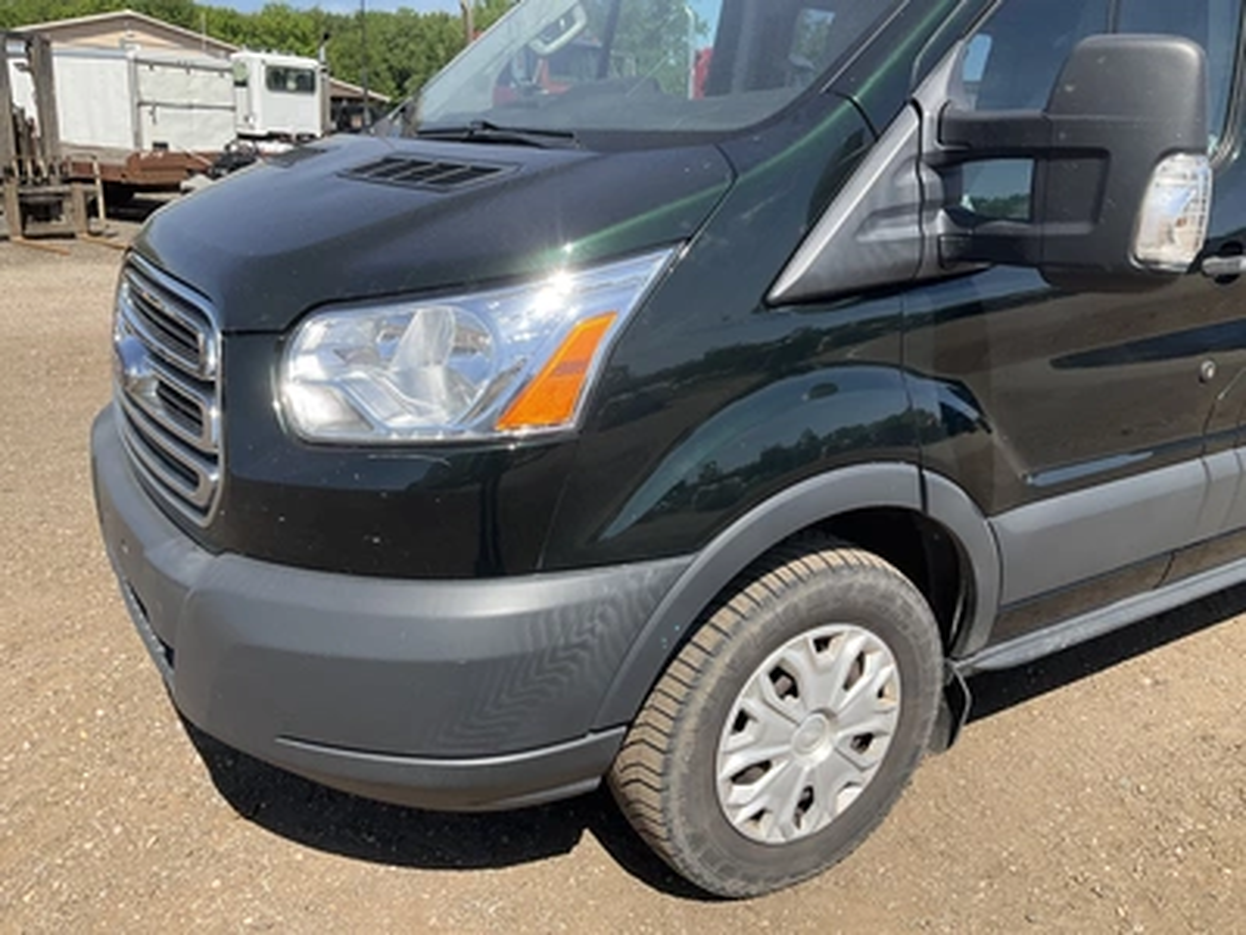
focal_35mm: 29
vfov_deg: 48.2
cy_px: 468
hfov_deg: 61.7
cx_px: 623
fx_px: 1044
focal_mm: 3
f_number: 1.8
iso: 25
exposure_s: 1/1121
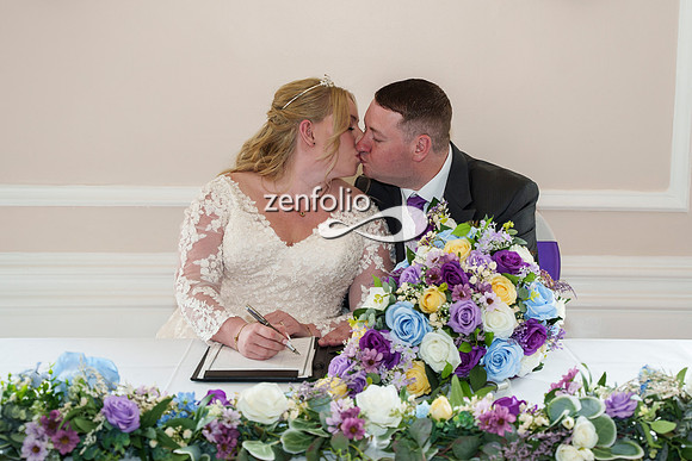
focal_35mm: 62
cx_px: 410
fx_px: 1191
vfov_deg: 21.9
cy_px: 193
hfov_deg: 32.3
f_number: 4
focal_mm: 51
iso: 800
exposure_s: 1/160
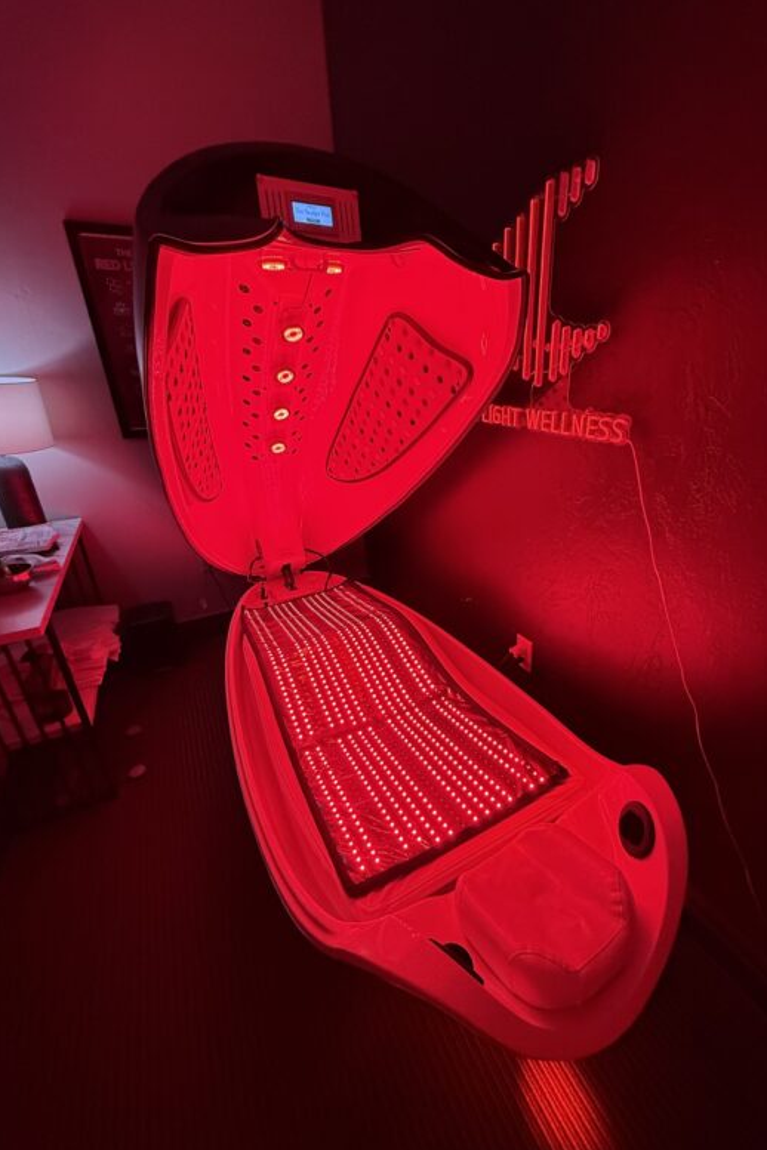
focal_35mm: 15
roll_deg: -0.6
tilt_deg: -21.6
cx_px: 438
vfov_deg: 100.4
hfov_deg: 76.9
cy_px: 562
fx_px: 479
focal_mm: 2.22
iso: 320
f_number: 2.2
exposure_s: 1/77
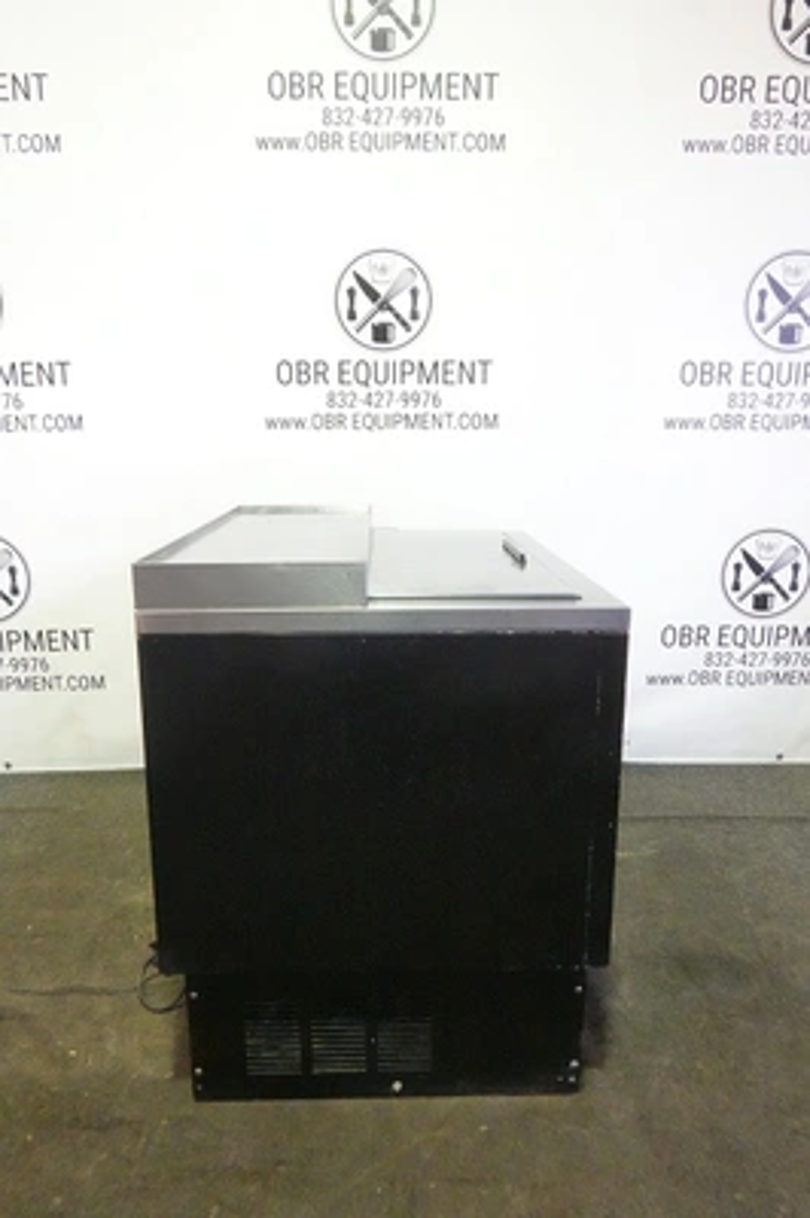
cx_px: 405
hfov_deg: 51.2
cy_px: 609
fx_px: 845
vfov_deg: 71.6
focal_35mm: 25
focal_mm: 9.23
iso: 3200
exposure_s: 1/13
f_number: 11
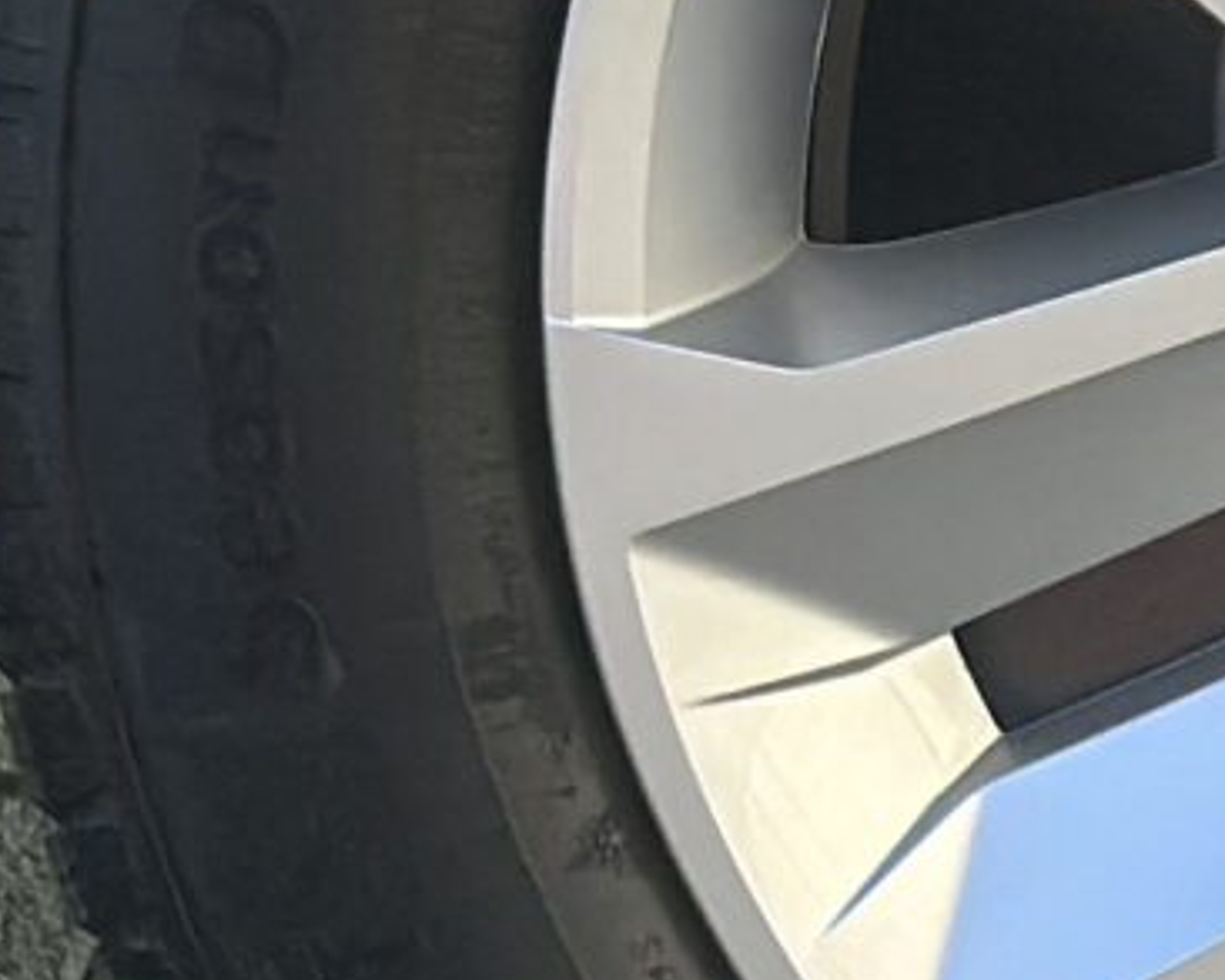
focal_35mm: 328
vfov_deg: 4.7
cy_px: -311
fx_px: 11895
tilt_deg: -13.1
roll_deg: +0.2
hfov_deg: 5.8
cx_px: 1881
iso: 80
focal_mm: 6.86
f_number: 1.78
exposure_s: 1/1041
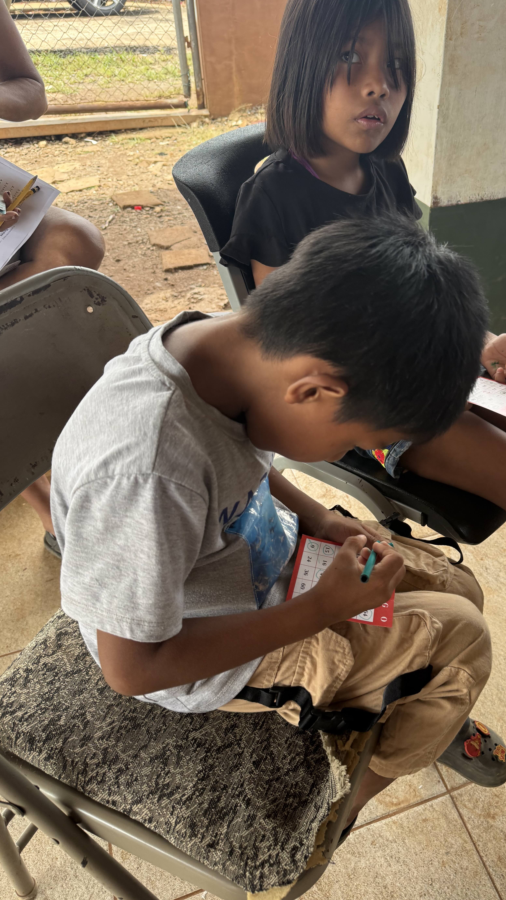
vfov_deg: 69.9
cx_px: 341
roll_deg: +2.1
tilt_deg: -32.1
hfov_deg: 42.3
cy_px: 448
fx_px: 644
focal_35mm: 27
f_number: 1.78
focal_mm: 6.76
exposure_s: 1/304
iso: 100
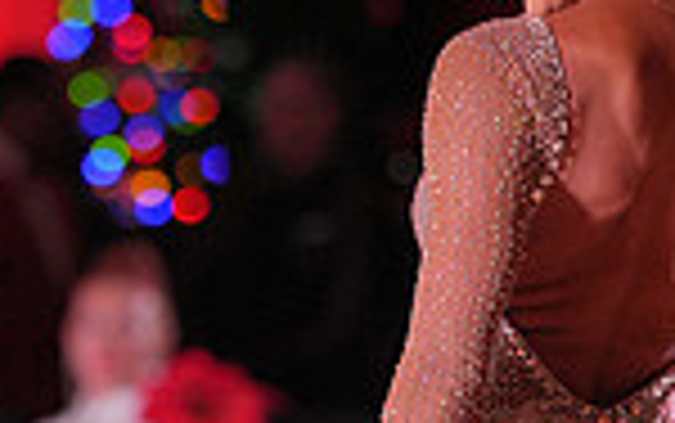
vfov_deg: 2.4
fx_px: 9960
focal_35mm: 541
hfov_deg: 3.9
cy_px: 616
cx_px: 371
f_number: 2.8
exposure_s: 1/800
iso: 2000
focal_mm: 137
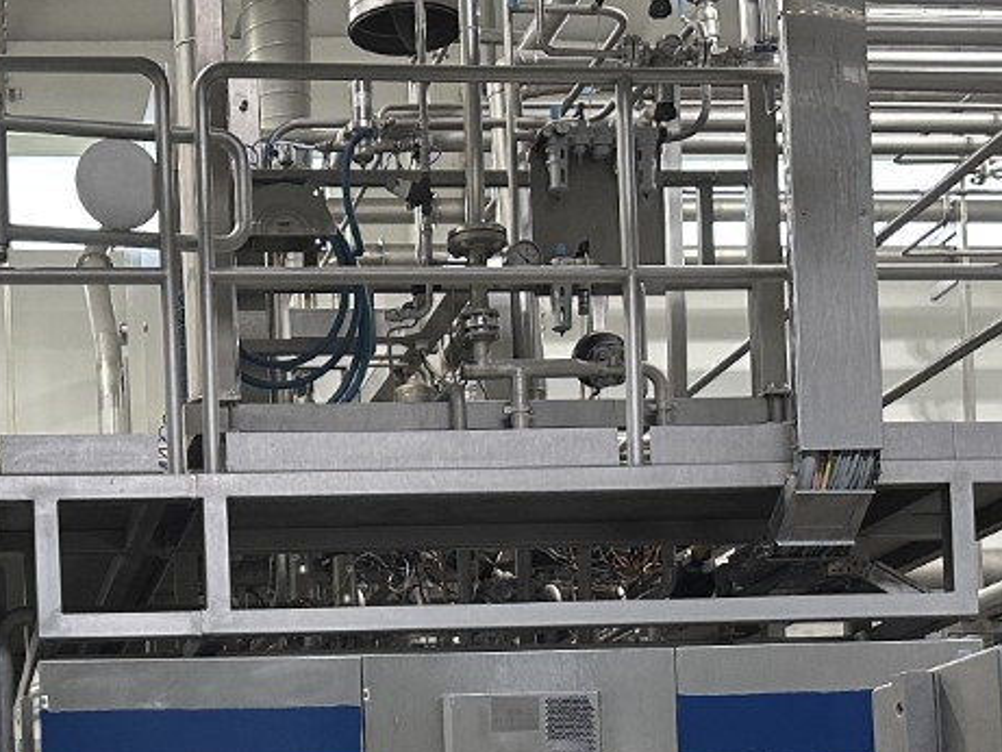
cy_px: 913
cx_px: 185
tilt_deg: +1.3
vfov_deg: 18.6
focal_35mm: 75
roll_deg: +2.3
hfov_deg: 25.5
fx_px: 2172
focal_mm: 6.86
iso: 200
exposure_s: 1/100
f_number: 1.78
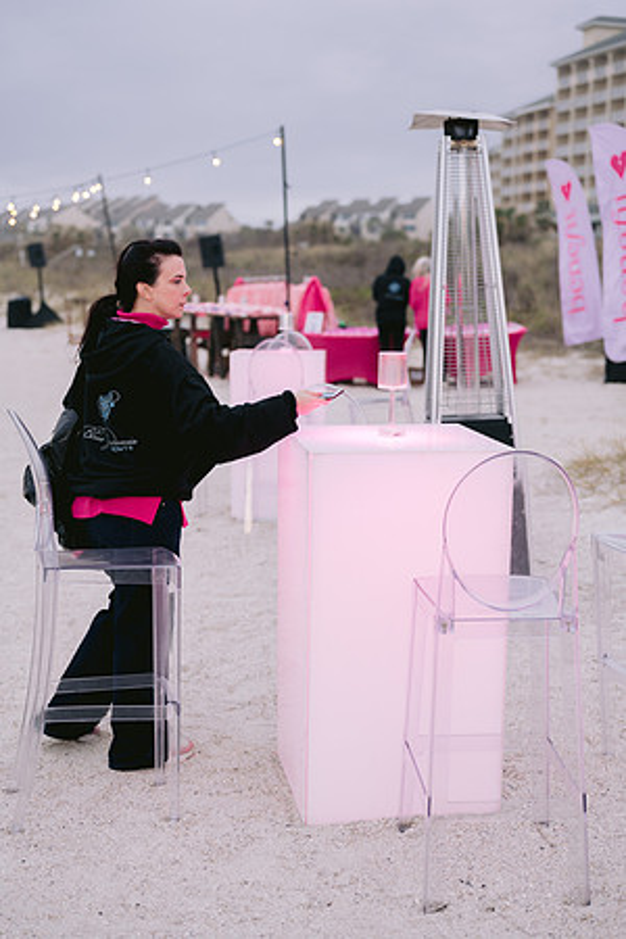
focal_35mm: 50
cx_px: 313
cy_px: 470
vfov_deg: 39.6
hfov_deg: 27.0
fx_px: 1304
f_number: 2.5
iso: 400
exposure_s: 1/200
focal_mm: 50
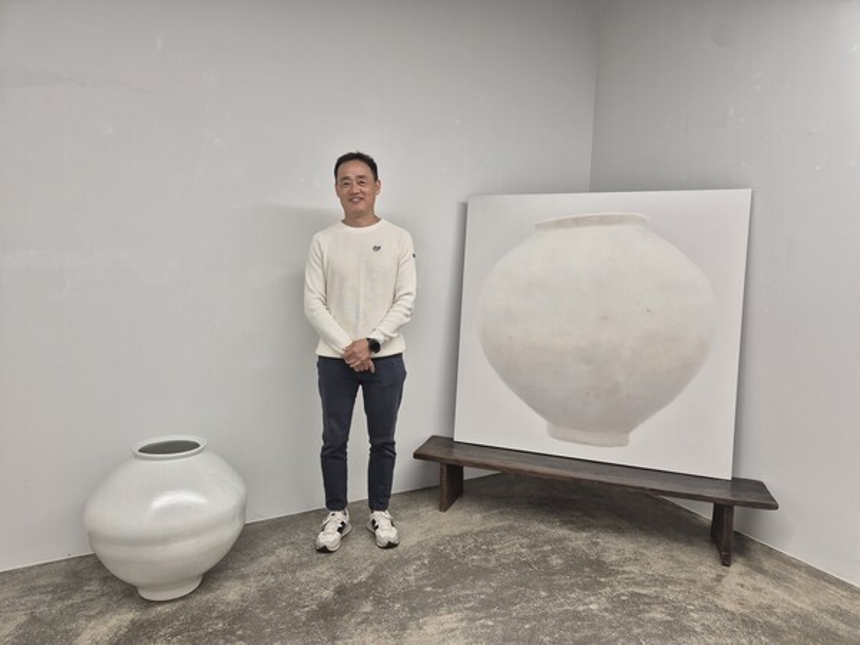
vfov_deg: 58.9
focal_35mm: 23
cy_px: 322
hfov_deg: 73.9
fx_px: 571
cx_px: 430
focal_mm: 5.4
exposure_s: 1/120
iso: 80
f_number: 1.8
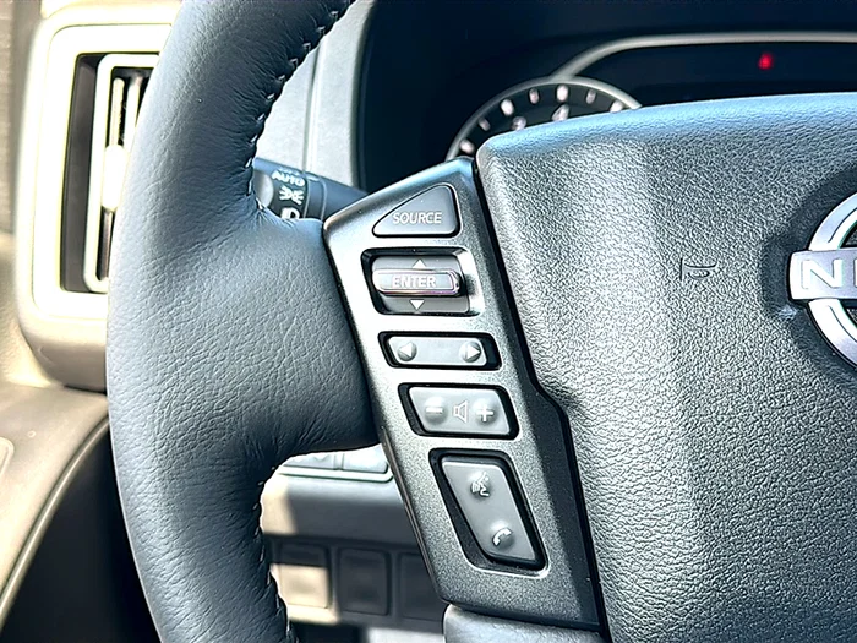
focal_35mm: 41
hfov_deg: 45.8
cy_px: 322
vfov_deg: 35.1
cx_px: 428
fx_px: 1015
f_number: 1.78
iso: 64
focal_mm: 6.86
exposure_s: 1/158
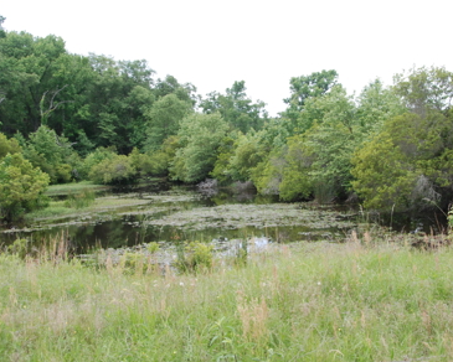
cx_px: 269
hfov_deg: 41.0
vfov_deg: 33.4
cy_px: 180
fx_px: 603
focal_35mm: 45
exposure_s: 1/500
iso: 800
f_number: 11
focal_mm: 26
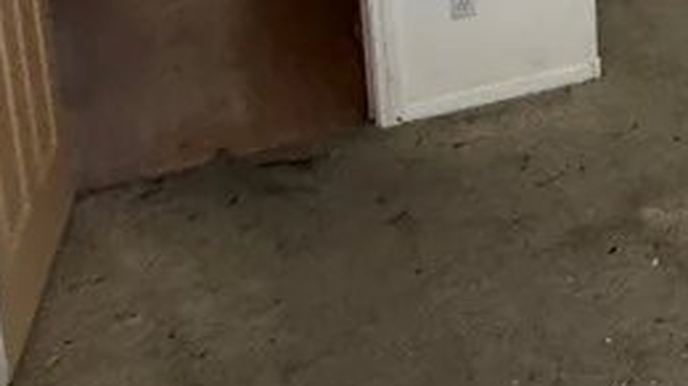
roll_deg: -2.9
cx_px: 860
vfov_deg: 18.1
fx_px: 1094
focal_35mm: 60
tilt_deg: -10.9
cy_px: -169
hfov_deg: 29.2
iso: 320
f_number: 2.2
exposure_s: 1/97
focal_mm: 2.22
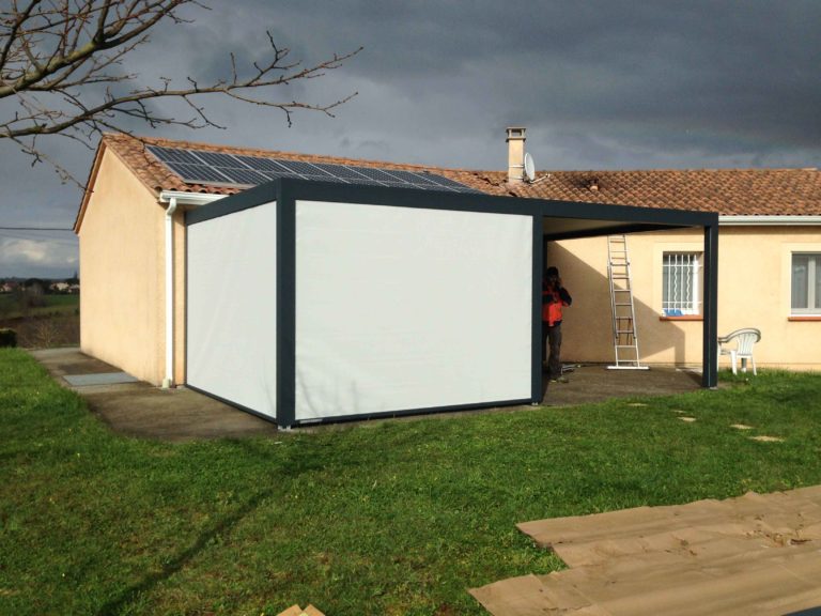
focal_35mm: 33
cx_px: 410
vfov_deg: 42.9
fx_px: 783
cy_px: 308
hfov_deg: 55.4
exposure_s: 1/2463
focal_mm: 4.13
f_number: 2.4
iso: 50
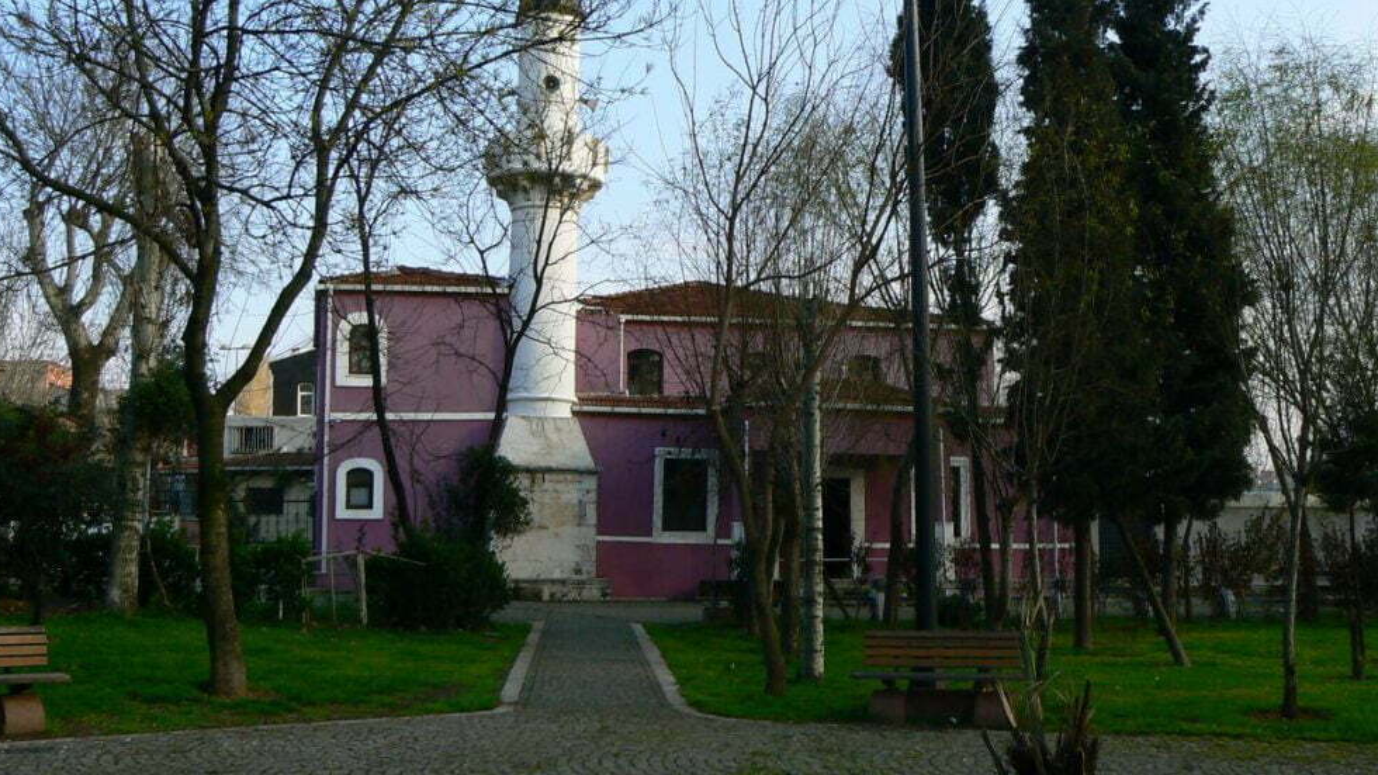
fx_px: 1498
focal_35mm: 41
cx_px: 659
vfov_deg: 28.9
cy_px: 291
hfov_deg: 49.4
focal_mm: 6
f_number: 5.6
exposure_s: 1/320
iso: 100
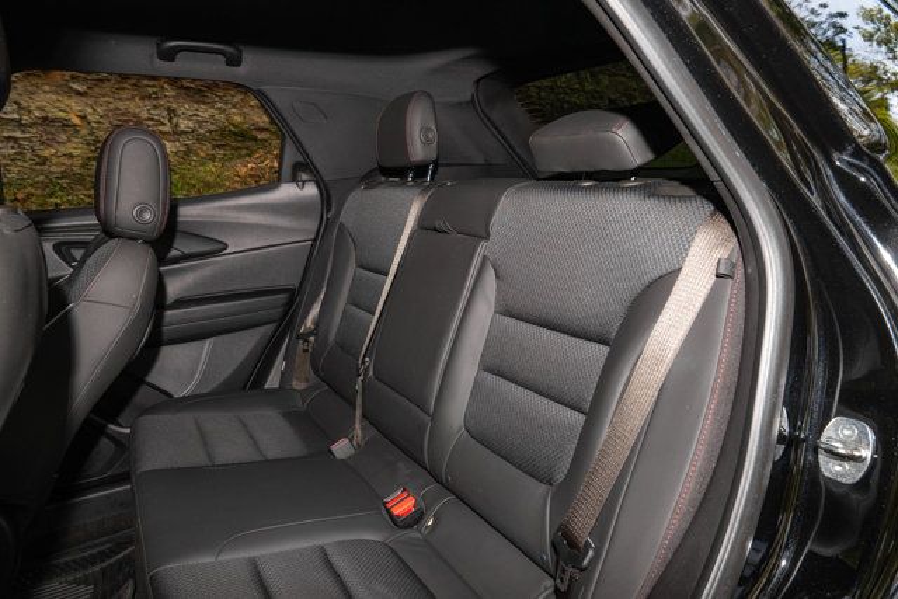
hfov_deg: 69.4
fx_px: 649
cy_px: 300
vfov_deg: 49.6
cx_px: 449
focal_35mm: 26
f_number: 9
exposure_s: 1/200
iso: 640
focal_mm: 26
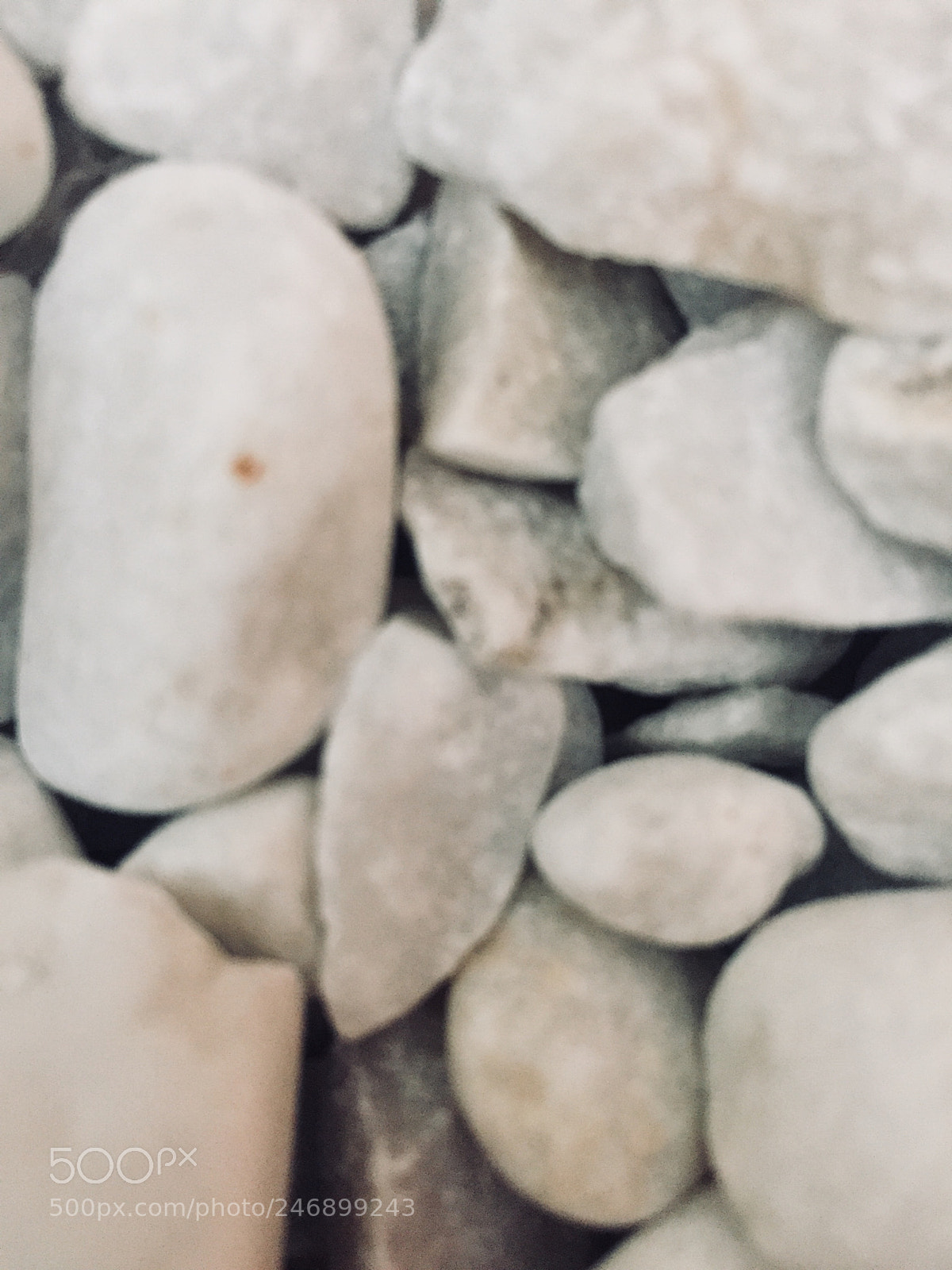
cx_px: 476
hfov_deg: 48.2
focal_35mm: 29
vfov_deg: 61.7
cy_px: 635
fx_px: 1063
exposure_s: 1/15
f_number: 2.2
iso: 320
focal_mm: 4.15
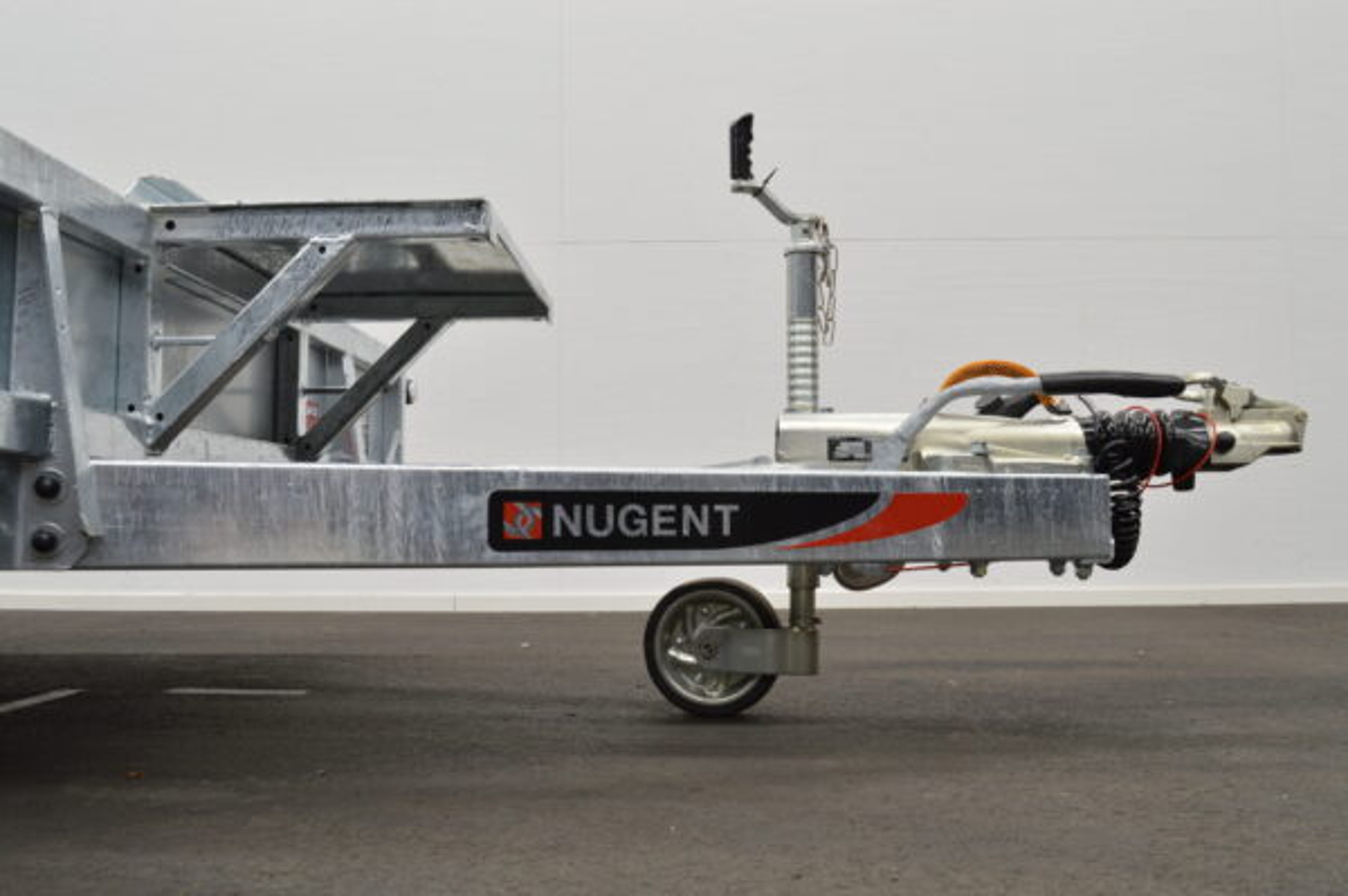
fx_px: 1235
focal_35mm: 33
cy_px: 448
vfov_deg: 39.9
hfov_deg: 57.3
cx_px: 674
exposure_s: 1/1.6
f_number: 11
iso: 100
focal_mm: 22
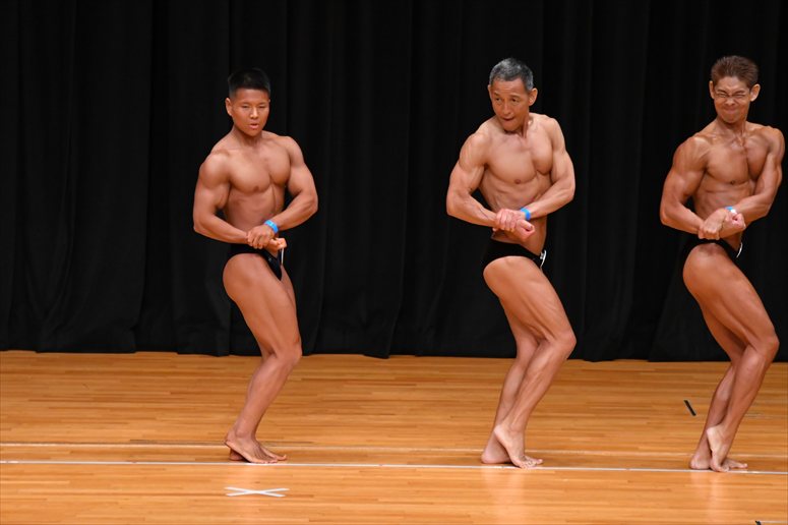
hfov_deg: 7.6
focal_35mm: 270
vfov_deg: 5.1
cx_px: 394
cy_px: 262
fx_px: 5907
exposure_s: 1/400
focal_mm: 180
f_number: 5.6
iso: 3200
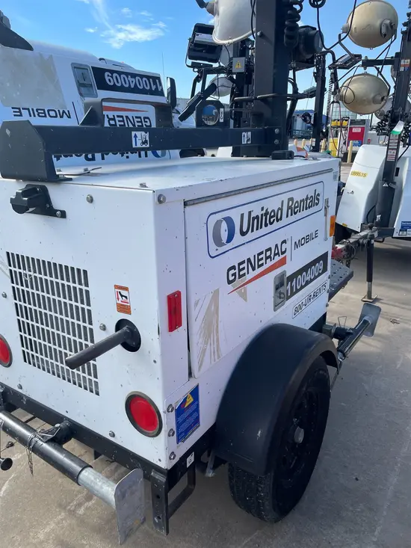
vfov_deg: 67.3
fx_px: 411
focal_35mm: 26
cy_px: 274
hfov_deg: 53.1
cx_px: 206
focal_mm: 4.2
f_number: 1.6
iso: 32
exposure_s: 1/1667
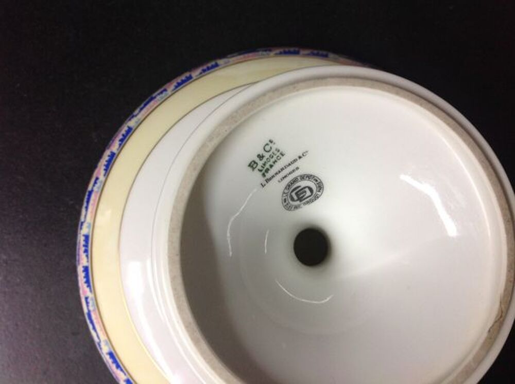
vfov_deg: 40.6
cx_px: 258
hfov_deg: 52.7
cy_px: 192
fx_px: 520
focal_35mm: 35
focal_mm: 4.28
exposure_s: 1/15
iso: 80
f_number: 2.4
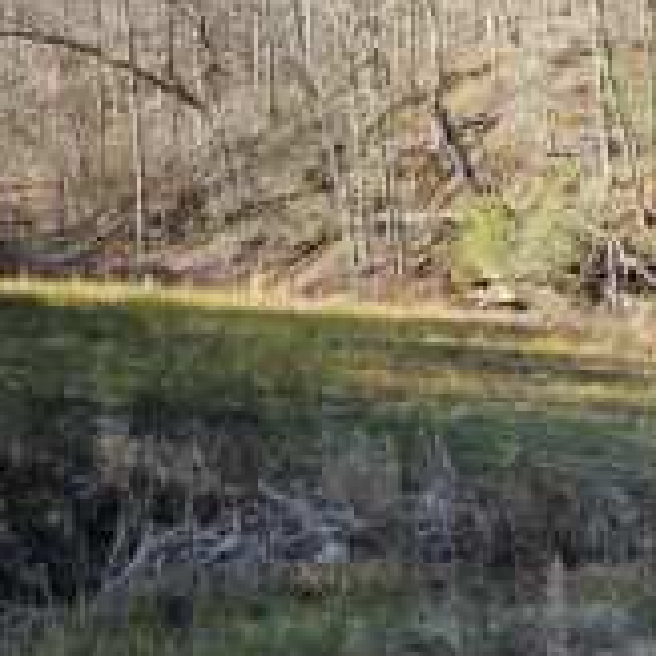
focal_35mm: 83
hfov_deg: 20.6
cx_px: 555
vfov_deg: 20.9
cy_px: 360
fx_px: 1780
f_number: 1.8
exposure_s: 1/444
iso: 25
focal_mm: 5.4
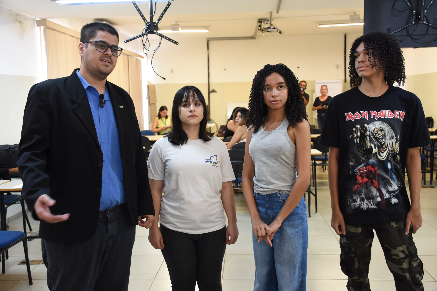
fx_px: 437
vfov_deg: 36.9
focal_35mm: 36
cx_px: 218
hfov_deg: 53.1
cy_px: 146
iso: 1250
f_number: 3.8
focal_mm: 24
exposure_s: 1/60
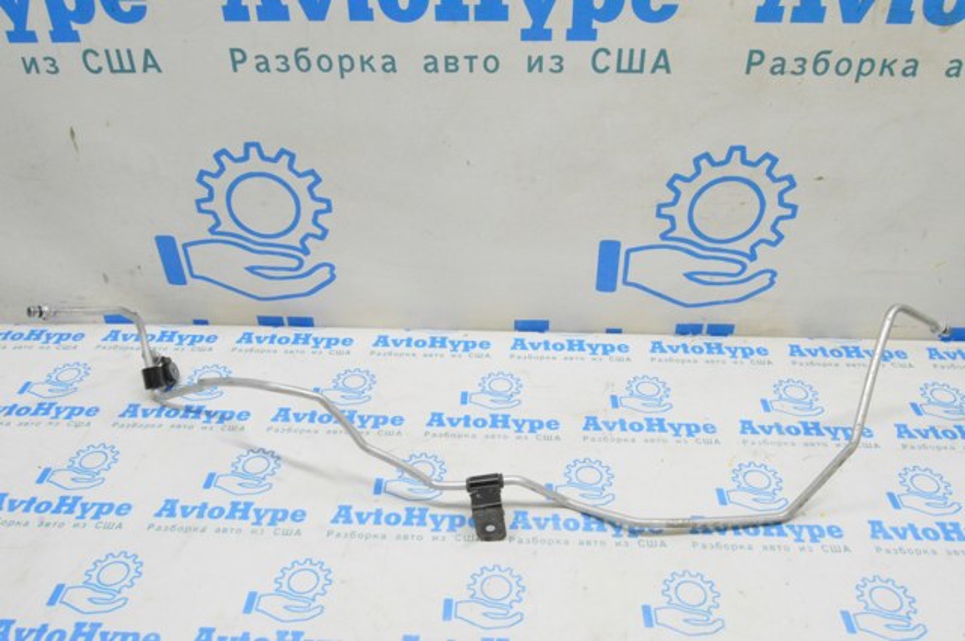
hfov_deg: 62.0
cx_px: 482
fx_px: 803
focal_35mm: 30
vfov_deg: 43.5
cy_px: 320
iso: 6400
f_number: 20
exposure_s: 1/20
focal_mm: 20
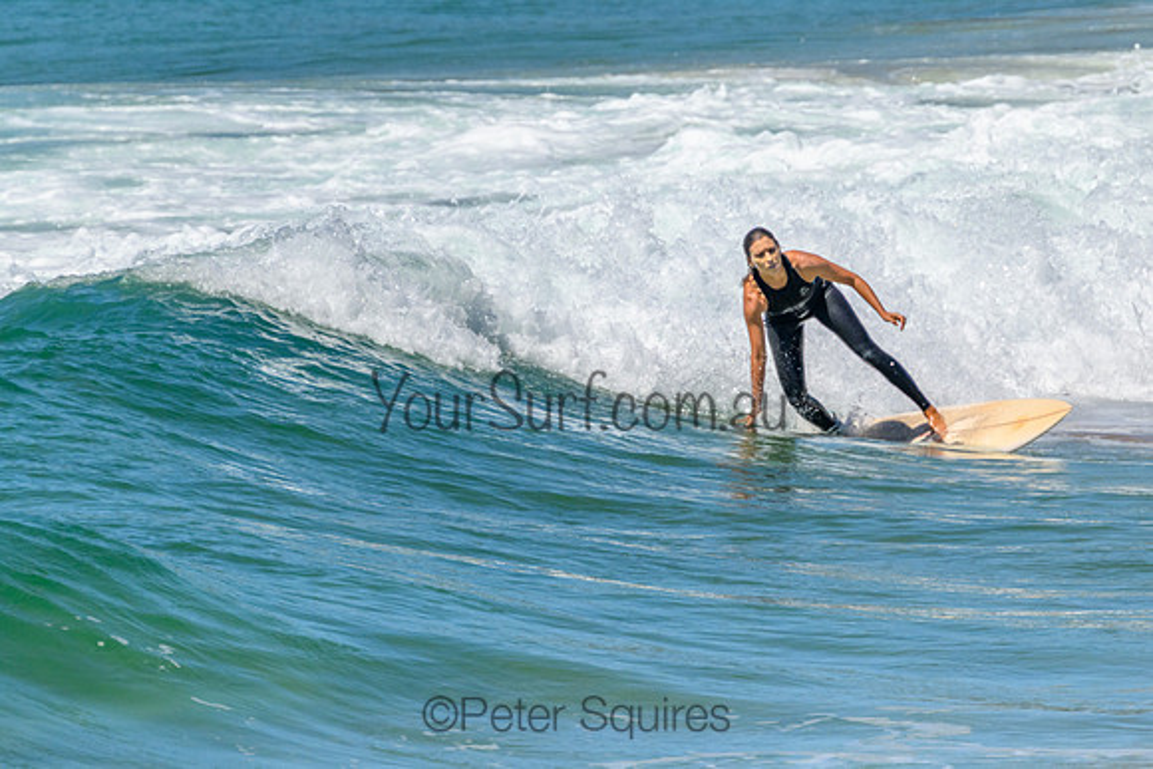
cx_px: 704
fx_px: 35256
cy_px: 247
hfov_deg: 1.9
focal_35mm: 1101
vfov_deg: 1.3
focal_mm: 800
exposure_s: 1/2000
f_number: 11
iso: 720
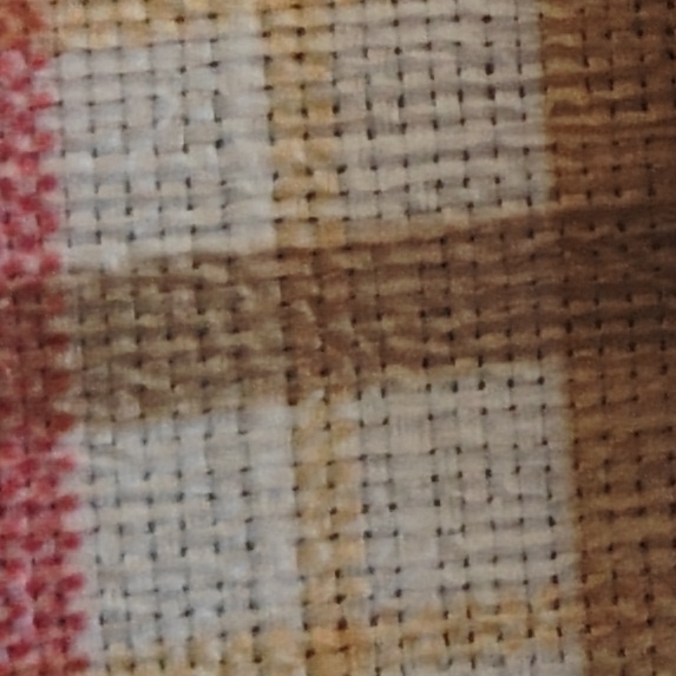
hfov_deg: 10.4
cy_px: -38
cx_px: 1680
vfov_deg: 12.1
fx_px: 3137
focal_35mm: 142
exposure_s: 1/100
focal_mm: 5.25
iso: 1000
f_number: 1.8
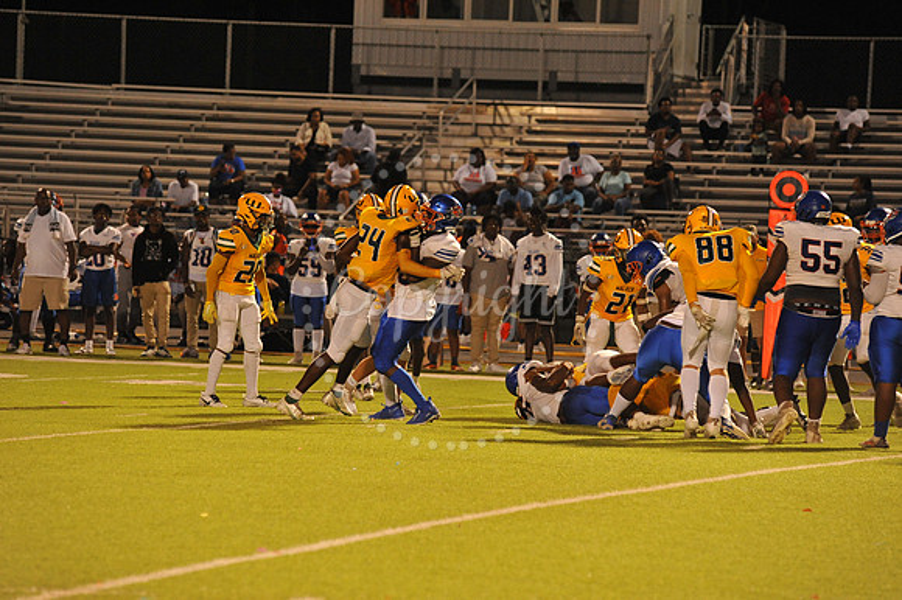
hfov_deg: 10.3
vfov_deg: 6.9
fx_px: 5008
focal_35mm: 200
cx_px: 451
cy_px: 300
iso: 3200
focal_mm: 200
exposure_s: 1/160
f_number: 5
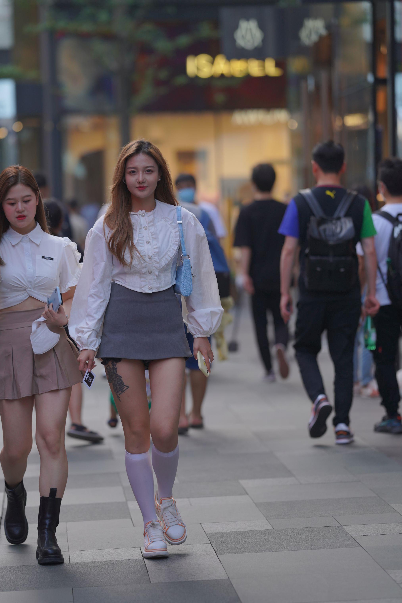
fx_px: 2261
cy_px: 302
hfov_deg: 10.2
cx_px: 201
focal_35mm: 135
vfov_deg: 15.2
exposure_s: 1/1000
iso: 640
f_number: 2.2
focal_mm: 135
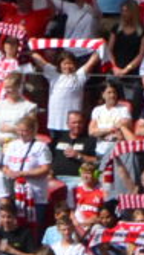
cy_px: 437
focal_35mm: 1581
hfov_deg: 0.8
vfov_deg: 1.4
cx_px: 1059
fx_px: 10727
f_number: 7.1
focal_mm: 105
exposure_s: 1/800
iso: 200
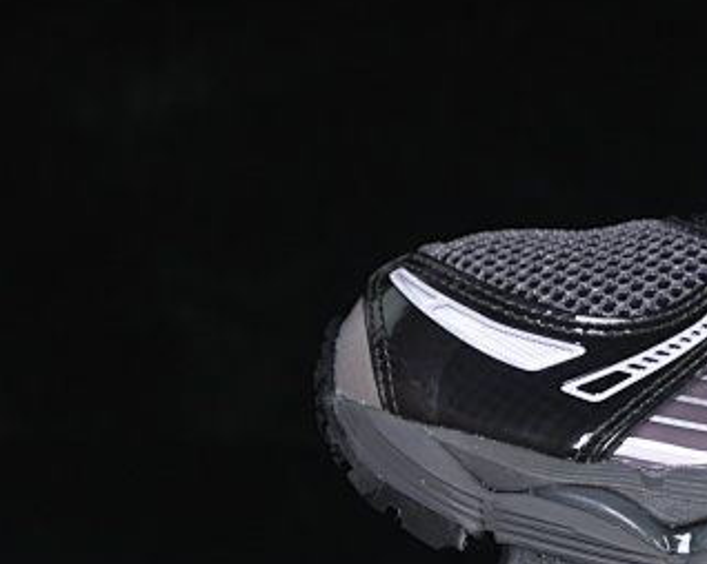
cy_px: 144
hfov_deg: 7.9
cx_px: 1181
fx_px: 4998
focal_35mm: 239
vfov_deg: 6.5
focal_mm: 50
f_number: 6.3
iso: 160
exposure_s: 1/60
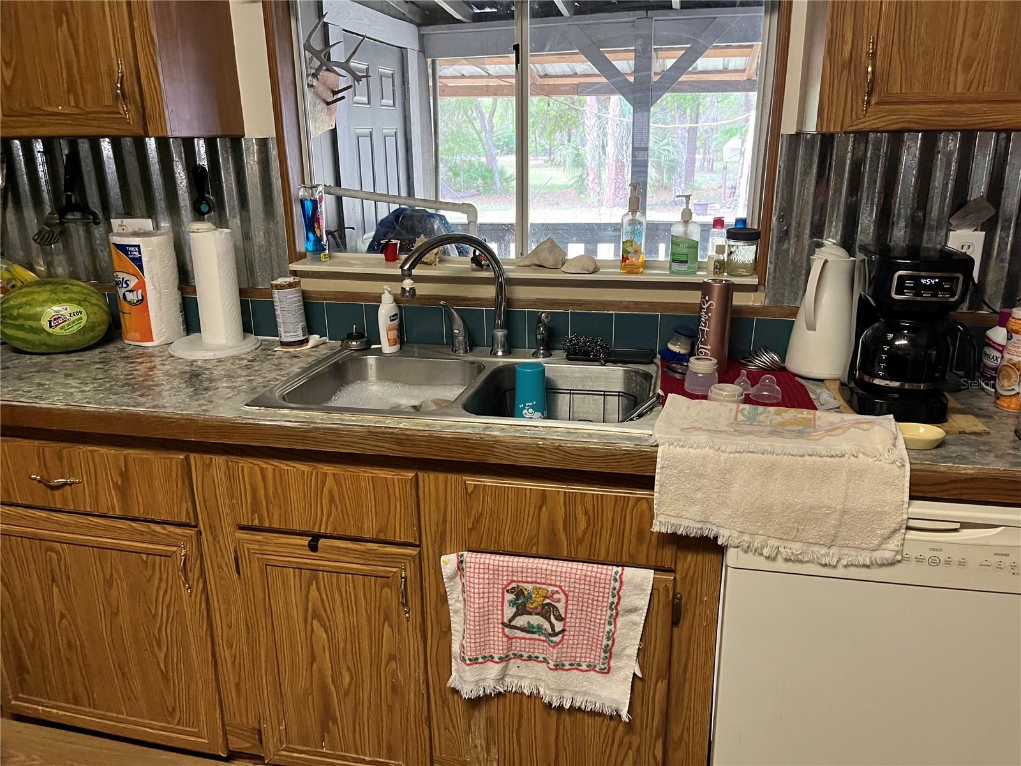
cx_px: 510
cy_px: 383
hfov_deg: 67.3
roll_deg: +0.6
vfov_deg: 53.1
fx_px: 767
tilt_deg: -17.8
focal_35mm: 26
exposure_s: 1/60
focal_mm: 5.1
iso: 500
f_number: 1.6
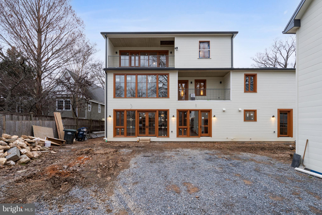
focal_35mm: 16
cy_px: 108
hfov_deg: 95.0
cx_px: 161
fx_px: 148
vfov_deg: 72.0
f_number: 8
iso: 1000
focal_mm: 16.5
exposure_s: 1/100
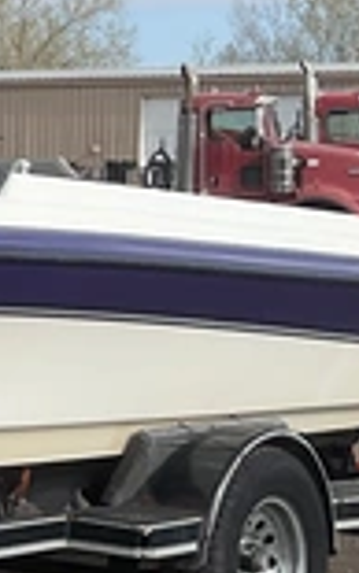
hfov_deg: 8.0
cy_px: 283
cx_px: -574
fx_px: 2330
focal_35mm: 149
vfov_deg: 14.0
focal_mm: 3
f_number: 1.8
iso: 25
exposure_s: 1/1675
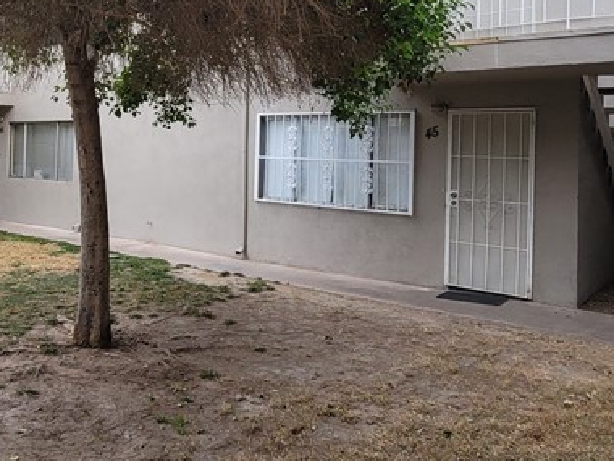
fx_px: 621
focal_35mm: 35
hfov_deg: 51.9
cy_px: 136
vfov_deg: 39.9
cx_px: 217
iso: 64
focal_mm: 2.2
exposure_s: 1/357
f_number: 2.2
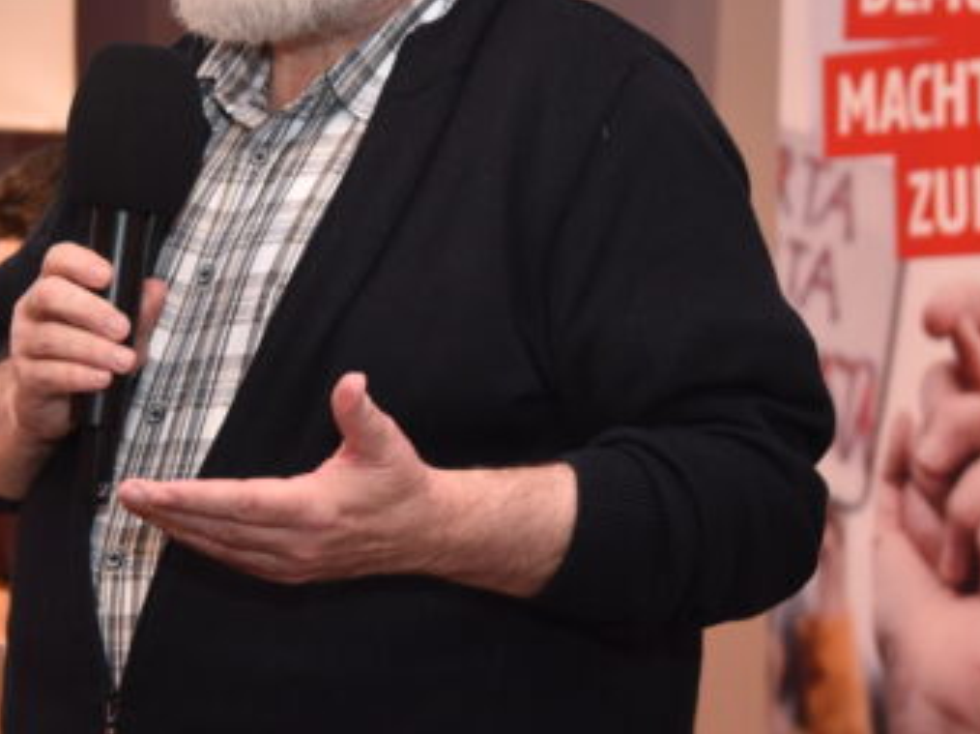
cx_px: 183
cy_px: 42
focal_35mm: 105
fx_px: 2971
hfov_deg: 18.5
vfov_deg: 13.9
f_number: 4.5
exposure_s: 1/200
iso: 4000
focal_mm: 48
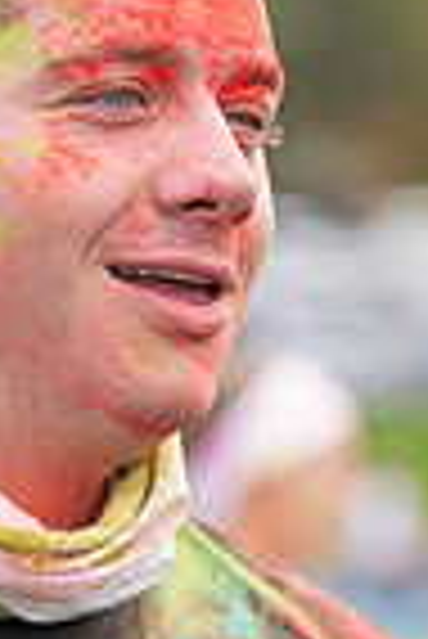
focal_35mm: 364
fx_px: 6475
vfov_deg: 5.6
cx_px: 203
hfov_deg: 3.8
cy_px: 594
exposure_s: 1/1000
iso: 500
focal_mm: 115
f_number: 4
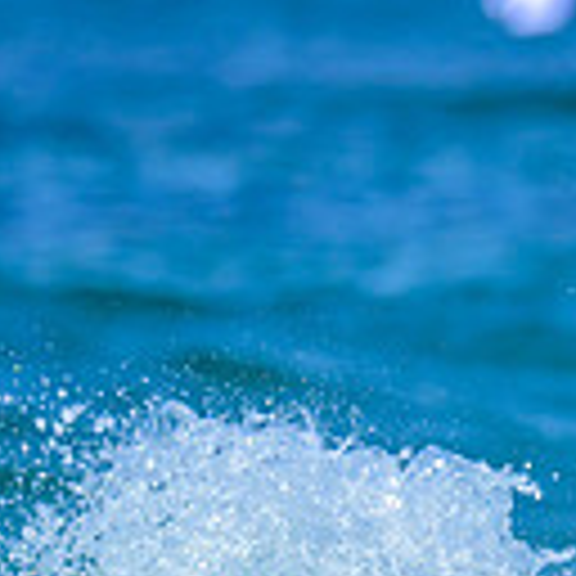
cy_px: 532
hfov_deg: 0.4
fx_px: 79708
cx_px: 977
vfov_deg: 0.4
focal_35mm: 4234
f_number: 6.3
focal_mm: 800
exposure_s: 1/2000
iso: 280
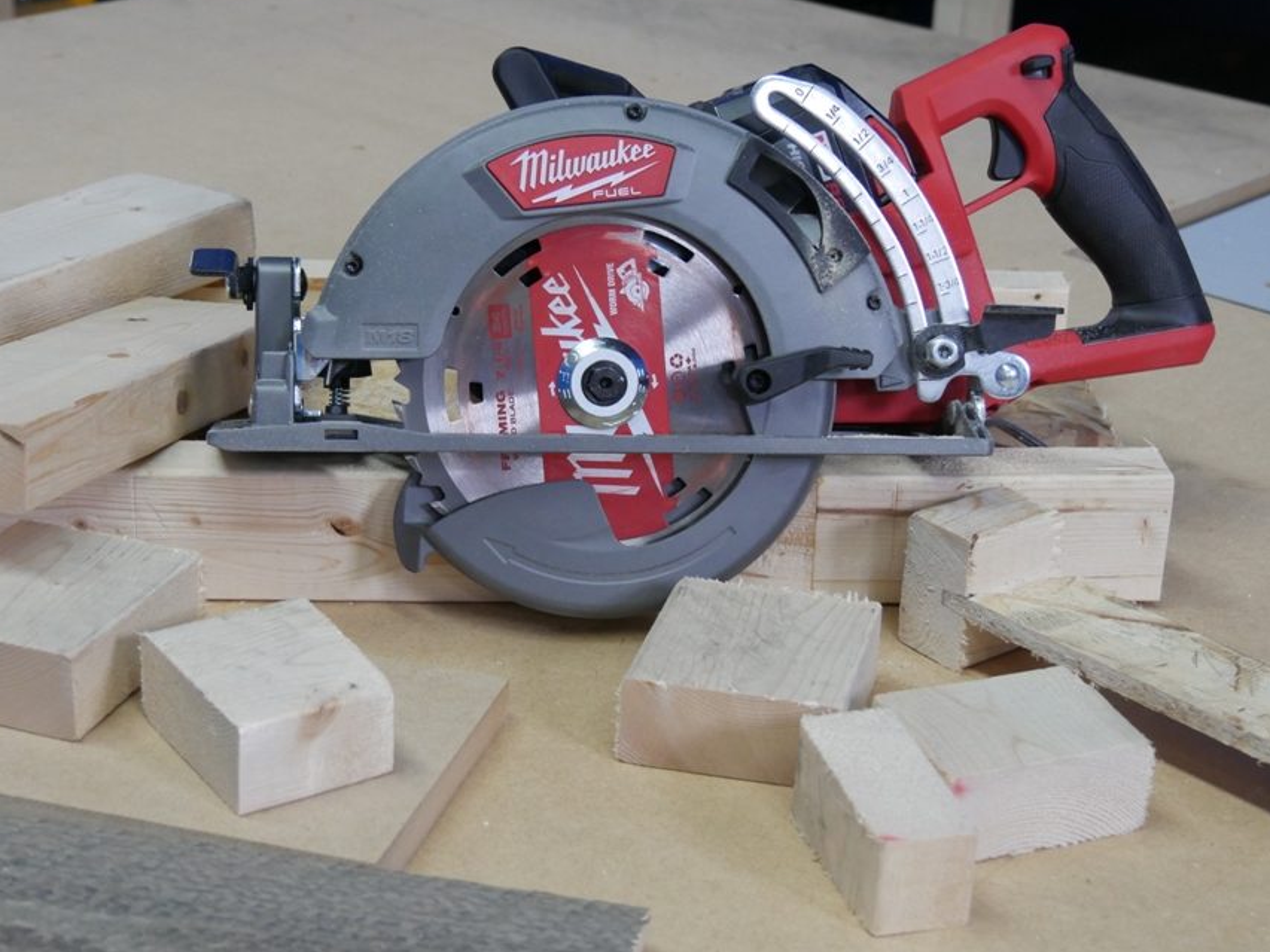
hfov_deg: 27.0
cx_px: 560
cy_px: 501
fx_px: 2642
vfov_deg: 20.4
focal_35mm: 72
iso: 1600
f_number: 4.4
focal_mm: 30
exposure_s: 1/60
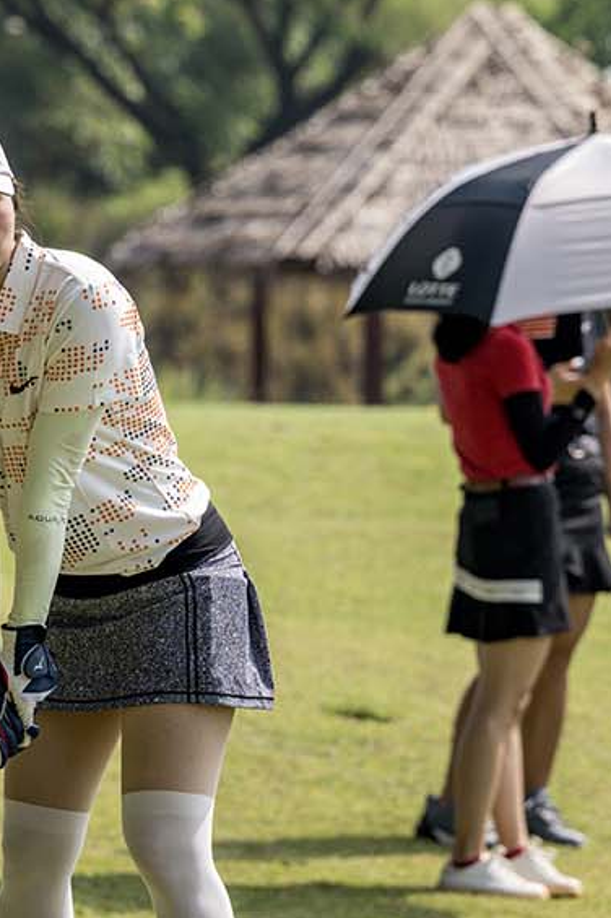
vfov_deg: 6.7
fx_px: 7799
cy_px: 353
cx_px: 49
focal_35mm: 306
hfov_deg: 4.5
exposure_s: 1/2500
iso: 500
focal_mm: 120
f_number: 4
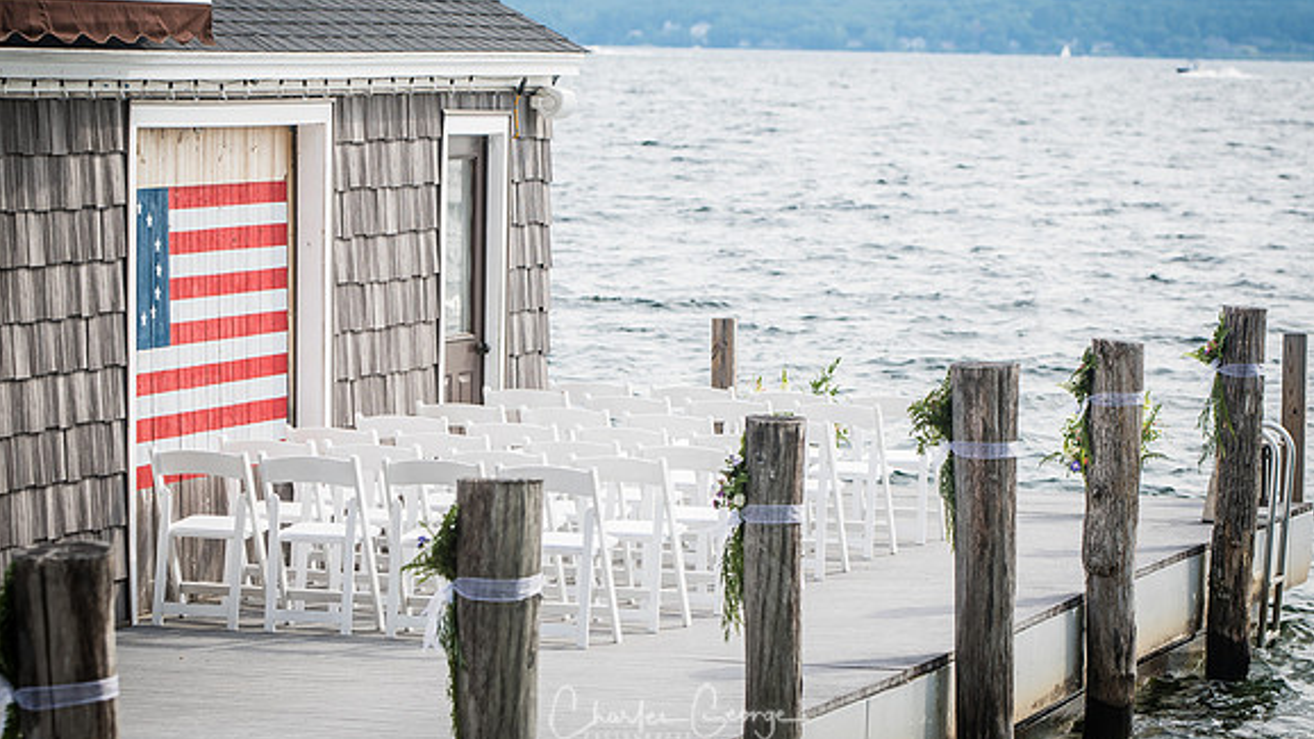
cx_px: 657
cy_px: 322
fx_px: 5609
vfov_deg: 7.5
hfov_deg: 13.4
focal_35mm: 161
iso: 200
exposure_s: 1/500
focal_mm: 102
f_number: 4
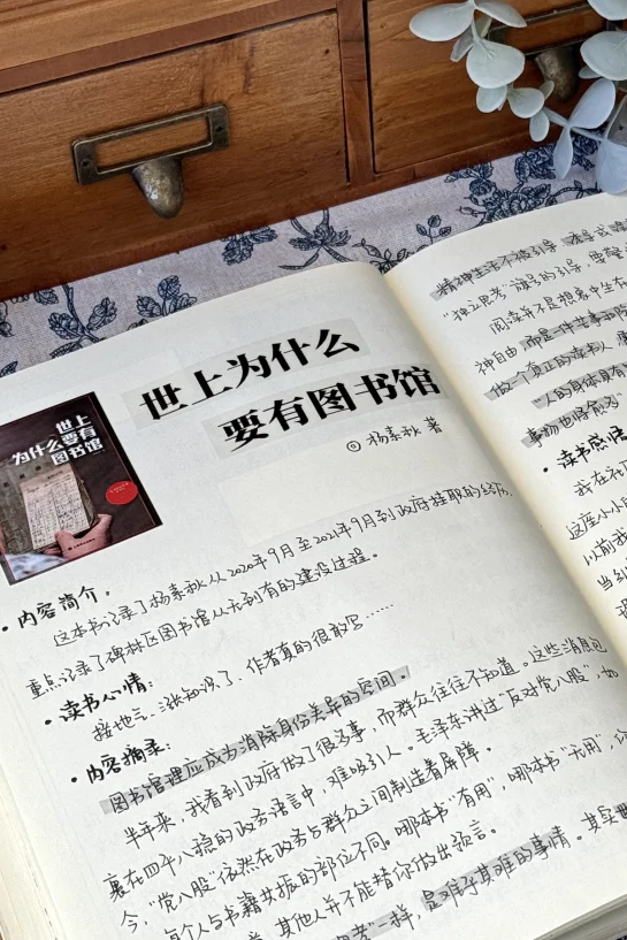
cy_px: 278
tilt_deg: -43.5
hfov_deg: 15.4
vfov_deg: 23.0
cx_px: 534
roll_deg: -0.7
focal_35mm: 88
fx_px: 2298
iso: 64
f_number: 1.78
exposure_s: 1/412
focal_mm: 6.86
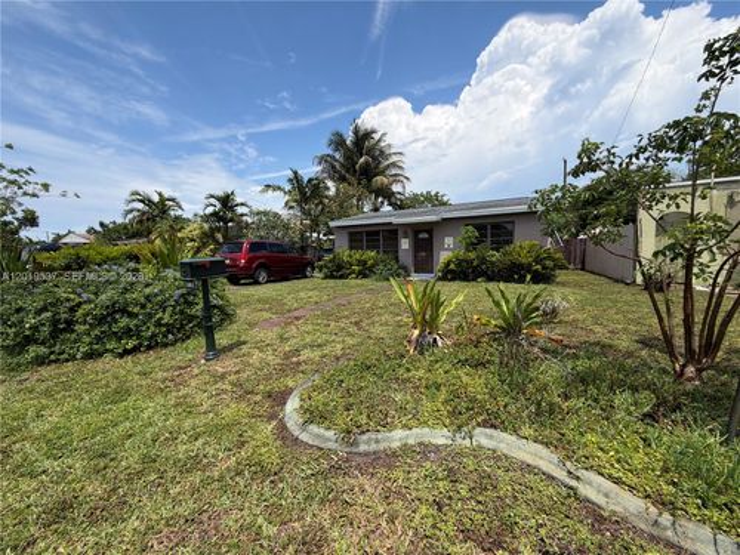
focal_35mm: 14
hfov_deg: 102.1
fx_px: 299
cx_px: 370
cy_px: 278
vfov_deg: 85.7
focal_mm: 2.22
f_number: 2.2
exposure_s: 1/901
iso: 20
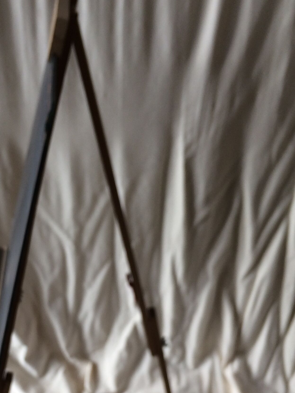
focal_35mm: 57
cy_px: 298
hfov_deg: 25.1
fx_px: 648
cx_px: 43
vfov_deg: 33.1
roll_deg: +0.2
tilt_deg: -35.7
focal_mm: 4.15
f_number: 2.2
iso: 50
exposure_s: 1/50
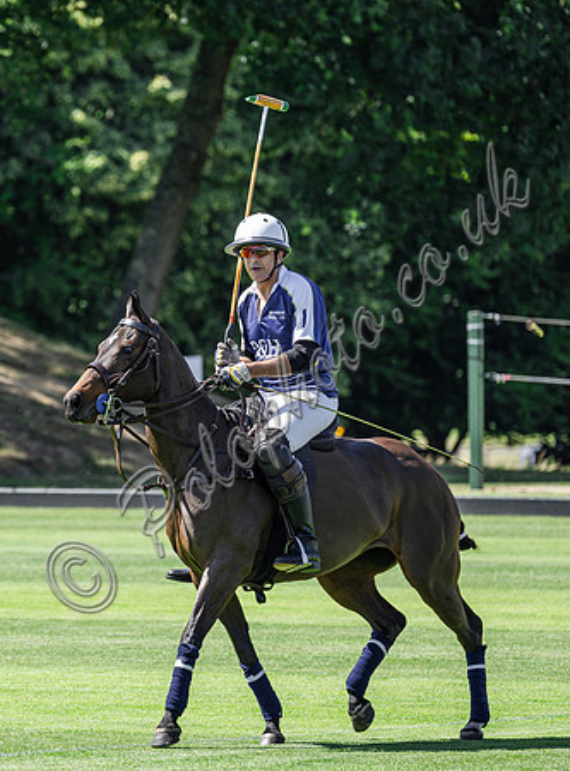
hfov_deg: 3.0
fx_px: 11015
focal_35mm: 497
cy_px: 376
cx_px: 83
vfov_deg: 4.0
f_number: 5
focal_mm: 270
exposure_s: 1/500
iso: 320
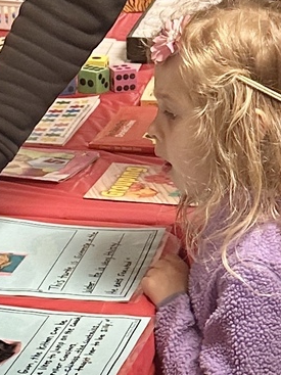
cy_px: -55
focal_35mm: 67
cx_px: 101
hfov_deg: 21.9
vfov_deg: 26.3
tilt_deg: -17.2
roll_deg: -2.4
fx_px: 726
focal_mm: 6.86
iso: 250
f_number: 1.78
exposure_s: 1/60
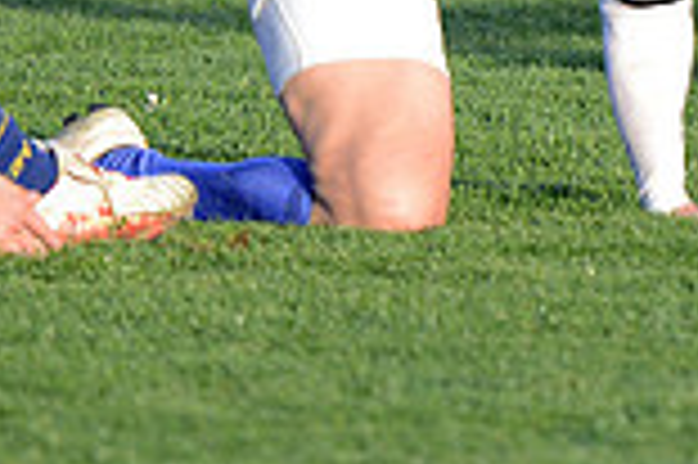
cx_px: -72
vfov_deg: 1.9
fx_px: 14139
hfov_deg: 2.8
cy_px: -237
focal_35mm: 730
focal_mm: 195
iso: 320
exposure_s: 1/500
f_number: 2.8
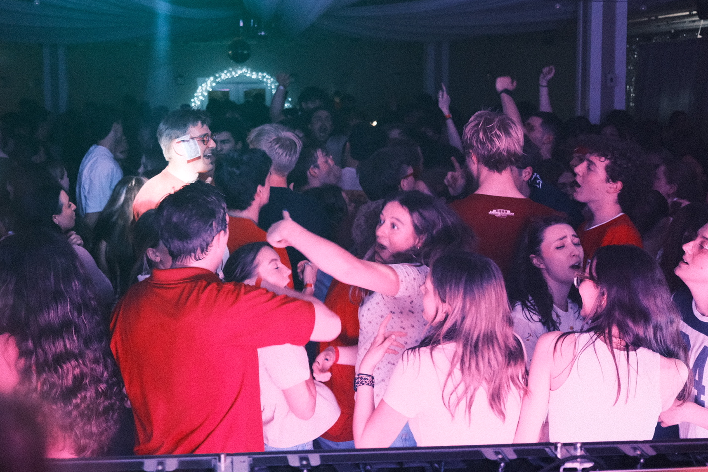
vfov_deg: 28.5
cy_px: 168
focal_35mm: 47
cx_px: 268
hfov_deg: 41.6
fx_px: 924
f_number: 2.8
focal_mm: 23
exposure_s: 1/125
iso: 4000
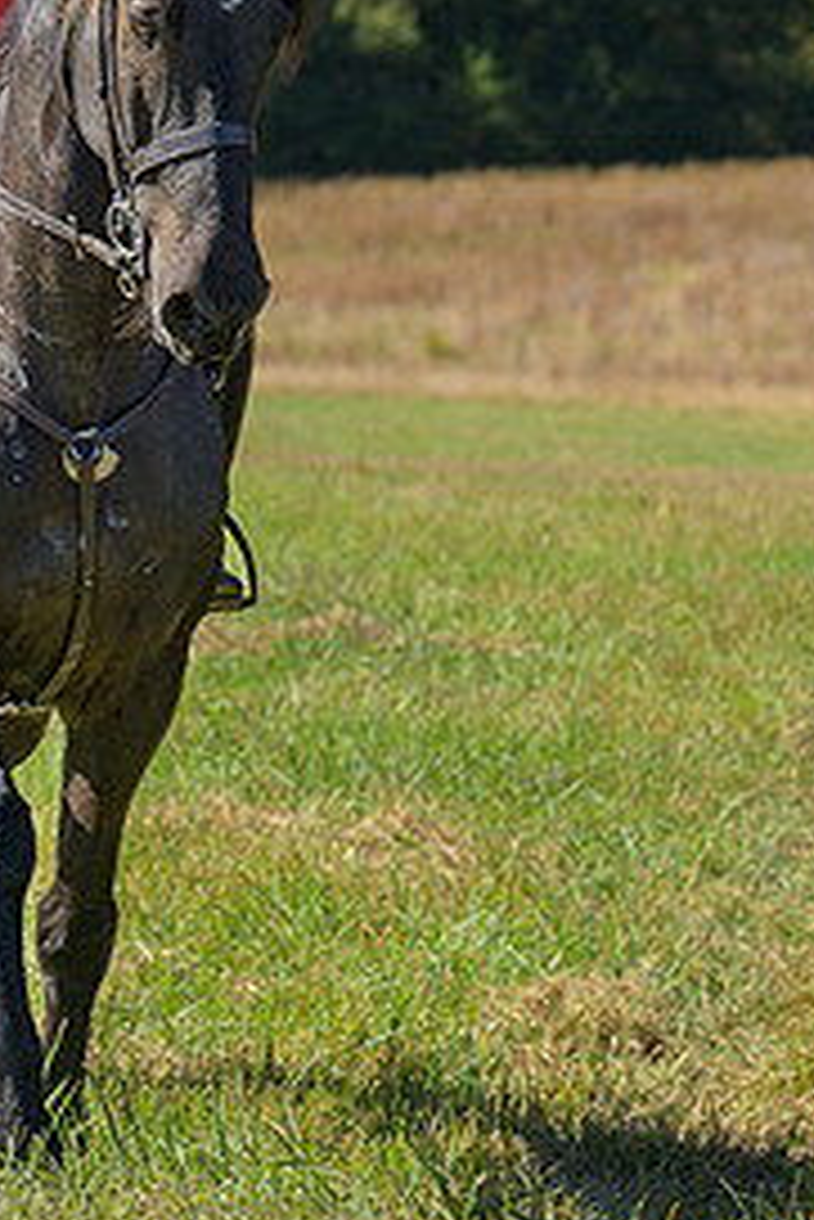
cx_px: 1194
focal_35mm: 261
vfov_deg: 7.9
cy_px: 287
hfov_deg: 5.2
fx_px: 8840
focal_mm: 89
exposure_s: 1/640
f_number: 4
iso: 200
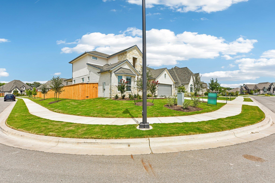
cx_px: 138
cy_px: 92
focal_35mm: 14
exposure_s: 1/640
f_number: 8
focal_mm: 14
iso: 100
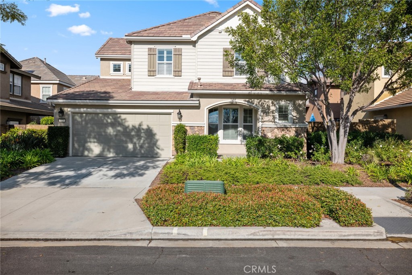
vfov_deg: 47.9
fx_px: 309
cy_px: 138
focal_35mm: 27
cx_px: 206
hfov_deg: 67.4
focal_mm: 27
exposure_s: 1/320
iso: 100
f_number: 8
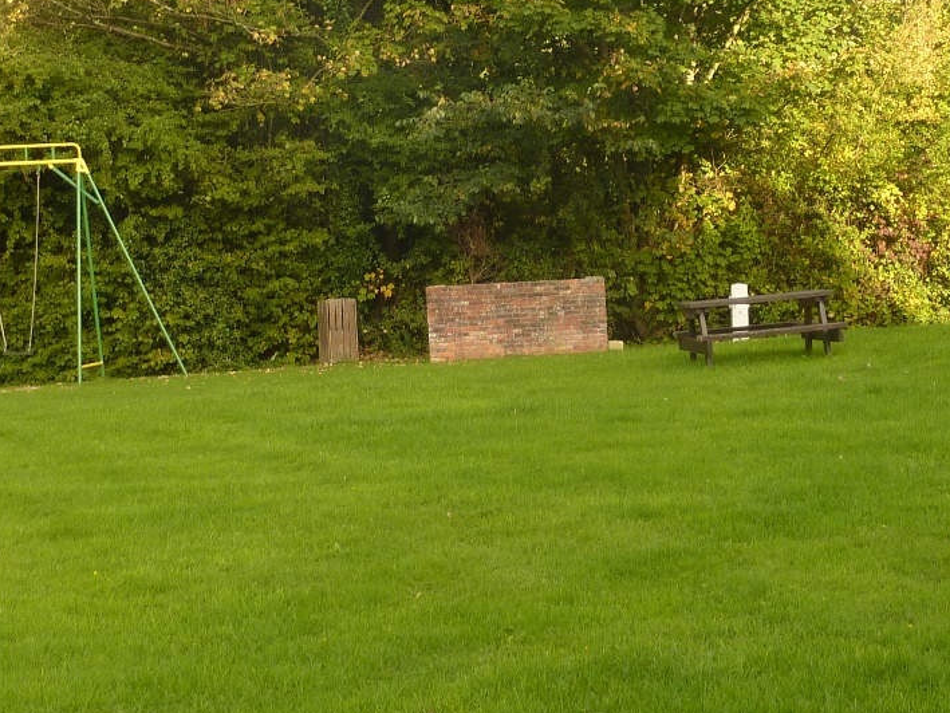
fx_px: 2141
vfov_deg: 18.8
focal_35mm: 78
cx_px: 383
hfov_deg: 25.0
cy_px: 226
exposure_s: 1/100
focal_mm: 6.1
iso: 80
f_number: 3.6
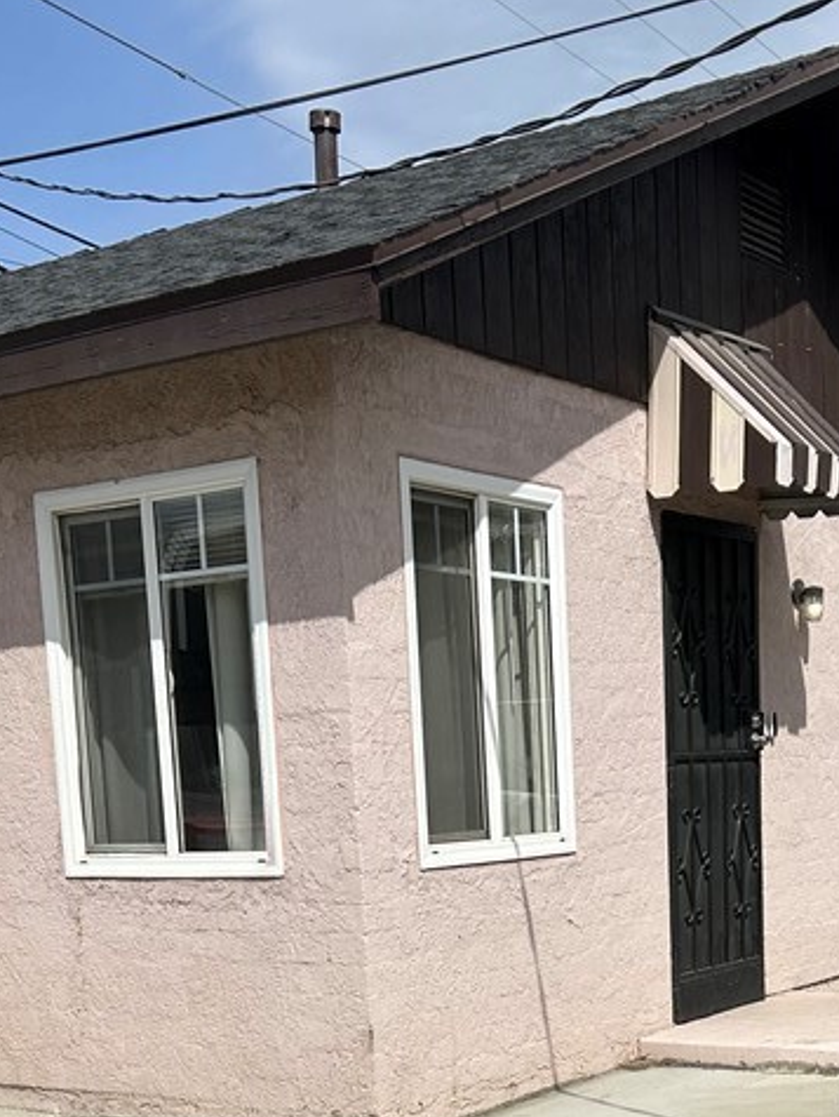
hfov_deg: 26.0
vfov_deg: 32.1
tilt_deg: -8.8
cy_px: 1070
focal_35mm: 56
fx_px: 1807
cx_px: 550
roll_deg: +2.3
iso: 50
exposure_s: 1/8696
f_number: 1.5
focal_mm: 5.7
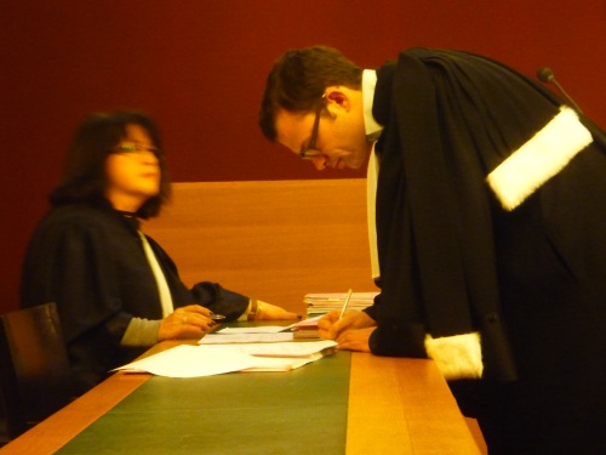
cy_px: 228
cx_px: 303
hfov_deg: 19.6
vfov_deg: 14.8
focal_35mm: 100
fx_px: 1751
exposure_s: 1/8
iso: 800
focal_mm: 16.5
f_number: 5.1
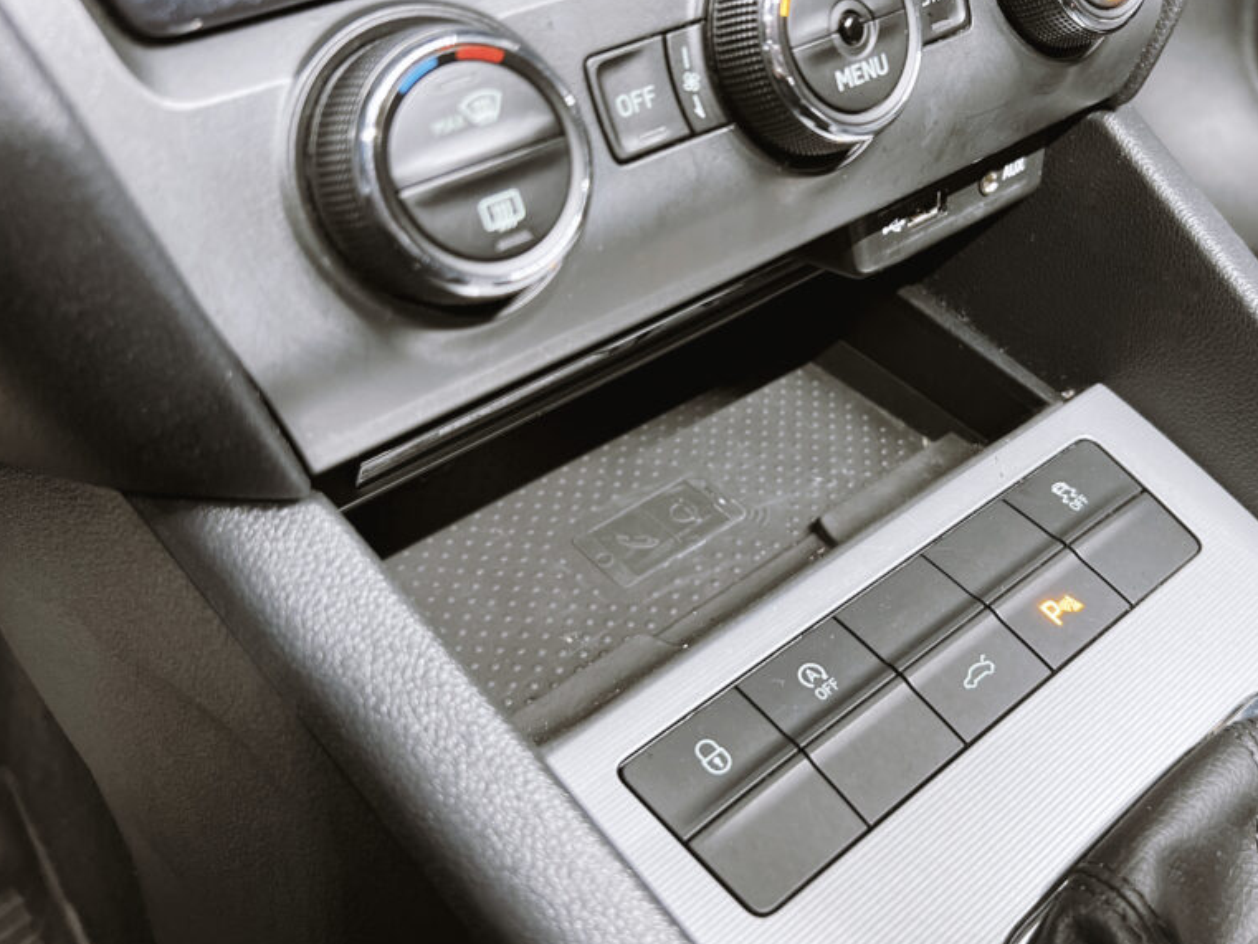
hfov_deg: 52.2
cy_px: 427
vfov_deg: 40.7
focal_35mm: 35
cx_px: 759
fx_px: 1272
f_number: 1.5
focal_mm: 5.7
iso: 500
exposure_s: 1/41
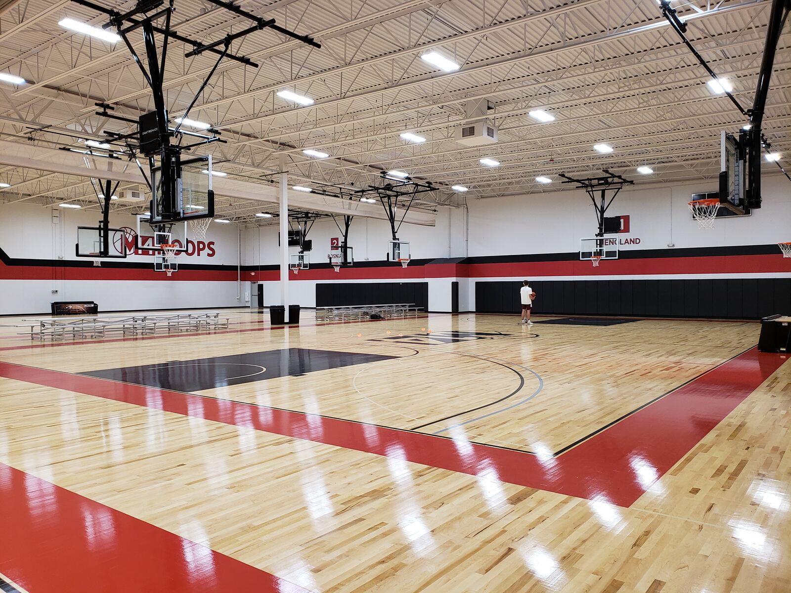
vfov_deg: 53.1
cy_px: 296
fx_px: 594
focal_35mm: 26
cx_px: 396
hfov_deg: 67.3
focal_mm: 4.3
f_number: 2.4
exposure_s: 1/60
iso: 160
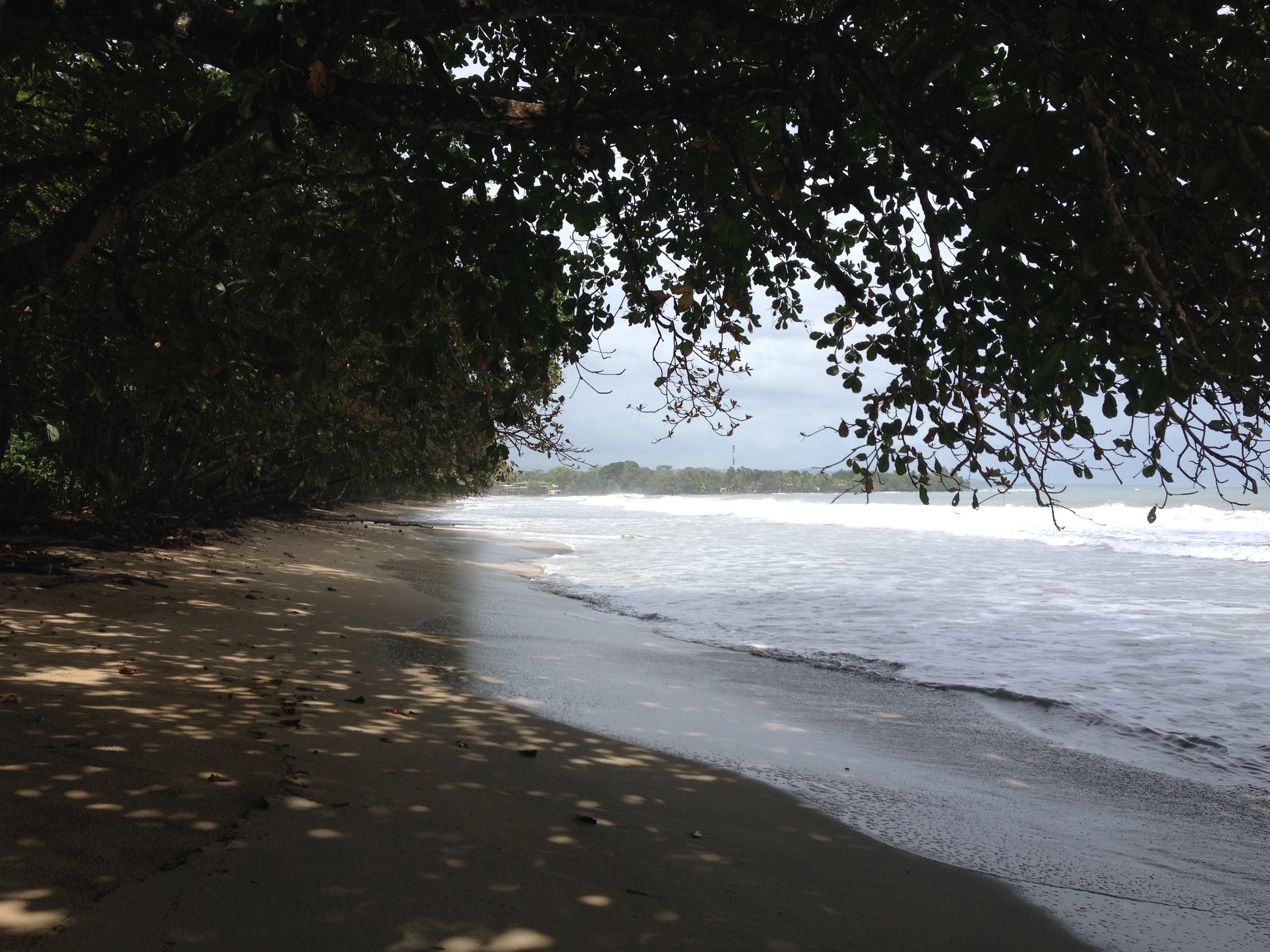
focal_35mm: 35
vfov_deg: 40.7
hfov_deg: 52.6
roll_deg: +1.3
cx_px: 635
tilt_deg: -2.4
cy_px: 476
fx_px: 1284
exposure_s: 1/1623
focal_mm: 4.28
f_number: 2.4
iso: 50
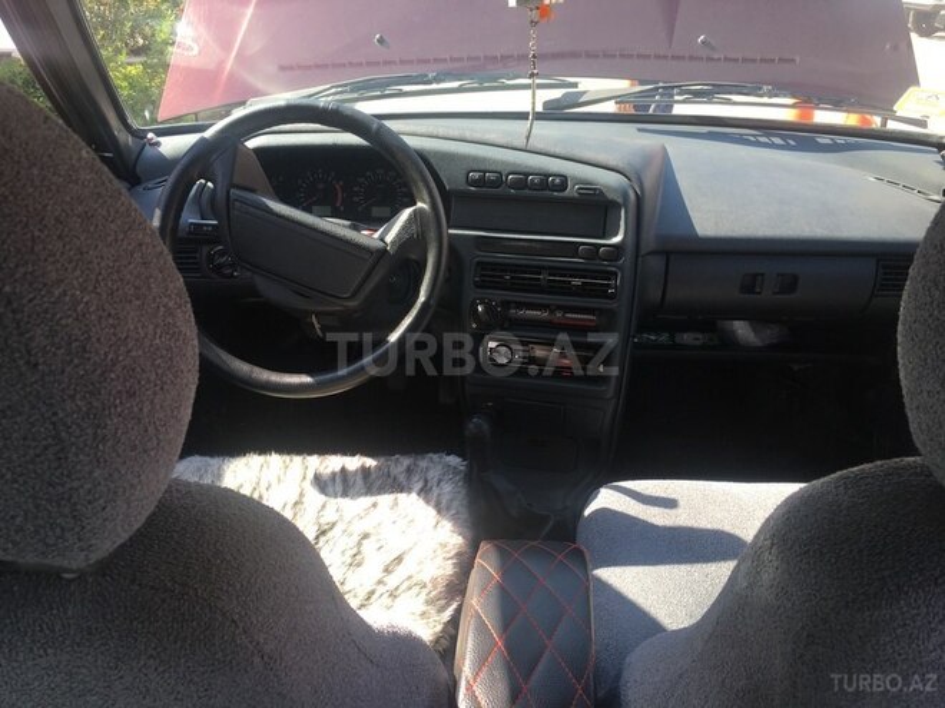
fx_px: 792
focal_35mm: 29
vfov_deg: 48.2
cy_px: 354
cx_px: 472
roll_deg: +0.7
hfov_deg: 61.7
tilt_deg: -25.0
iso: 25
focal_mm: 4.15
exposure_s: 1/185
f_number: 2.2
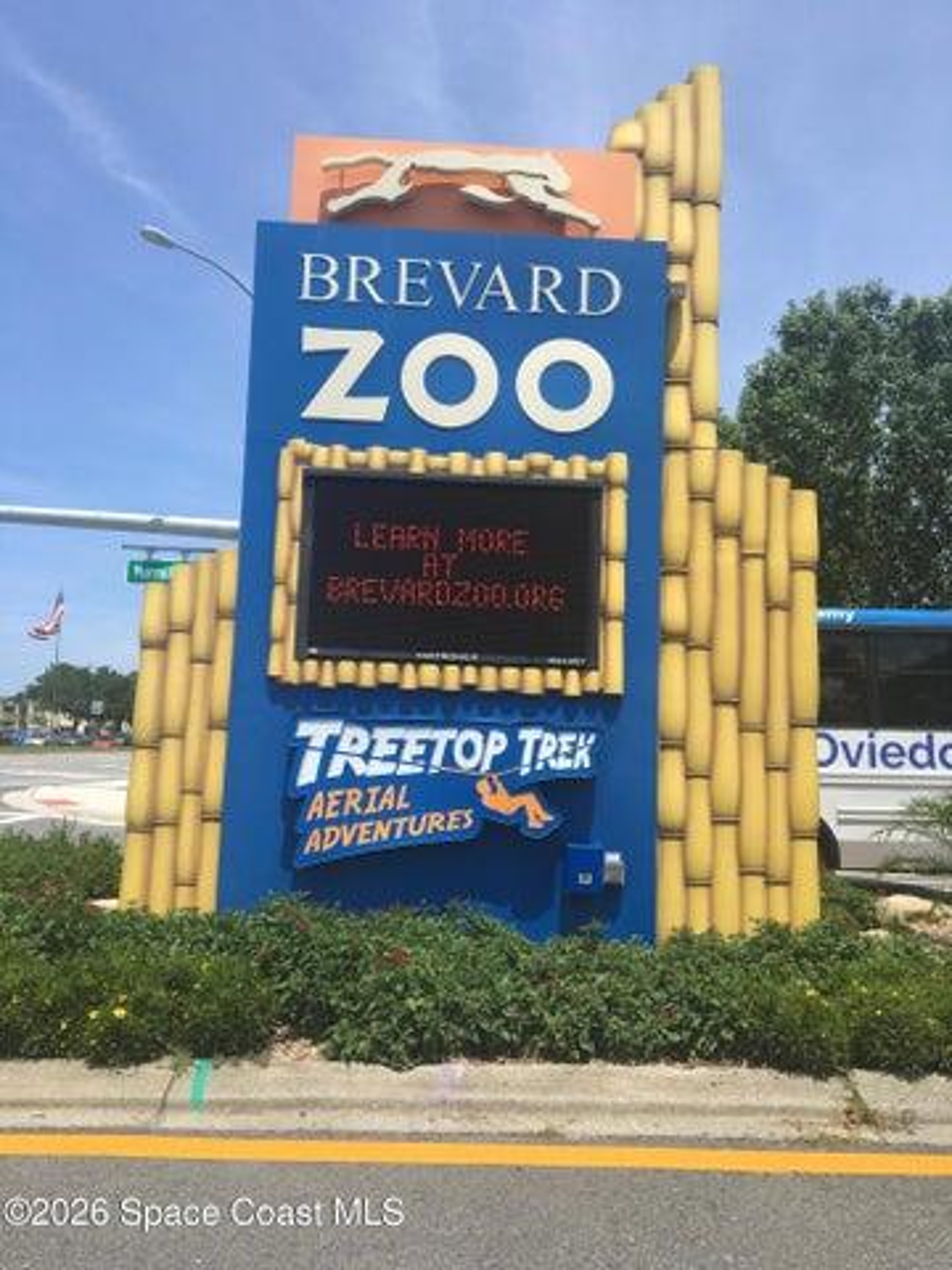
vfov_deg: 61.7
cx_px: 476
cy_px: 635
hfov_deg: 48.2
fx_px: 1063
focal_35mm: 29
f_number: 2.2
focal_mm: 4.15
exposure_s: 1/1508
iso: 25
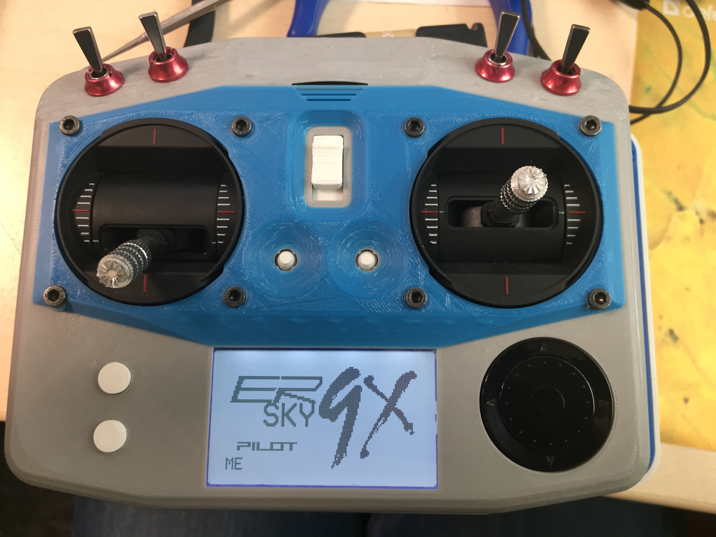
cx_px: 358
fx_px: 600
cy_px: 268
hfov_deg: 61.7
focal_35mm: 29
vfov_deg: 48.2
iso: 100
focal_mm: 4.15
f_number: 2.2
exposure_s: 1/33
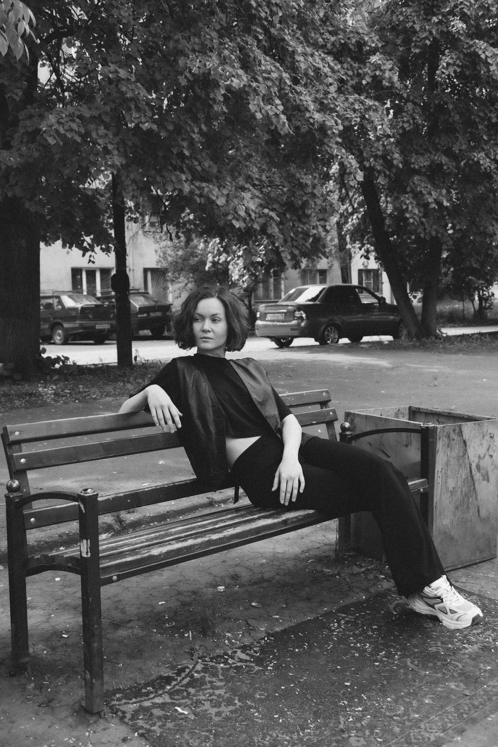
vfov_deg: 50.7
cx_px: 249
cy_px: 374
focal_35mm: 38
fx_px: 788
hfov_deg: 35.1
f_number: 4
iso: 160
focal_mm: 25.4
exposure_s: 1/125
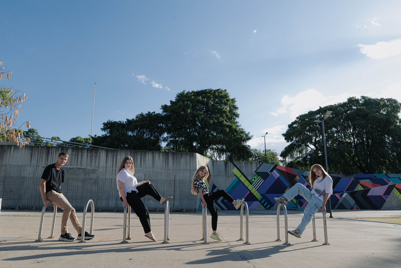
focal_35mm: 27
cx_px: 197
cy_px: 134
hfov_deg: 67.6
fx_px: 299
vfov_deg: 48.2
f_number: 6.3
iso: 100
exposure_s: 1/200
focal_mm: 26
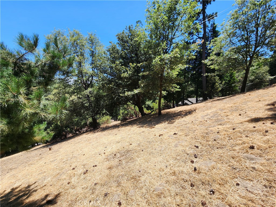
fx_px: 104
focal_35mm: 13
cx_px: 138
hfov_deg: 106.2
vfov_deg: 89.9
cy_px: 104
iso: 50
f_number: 2.2
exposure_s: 1/1154
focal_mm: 2.2
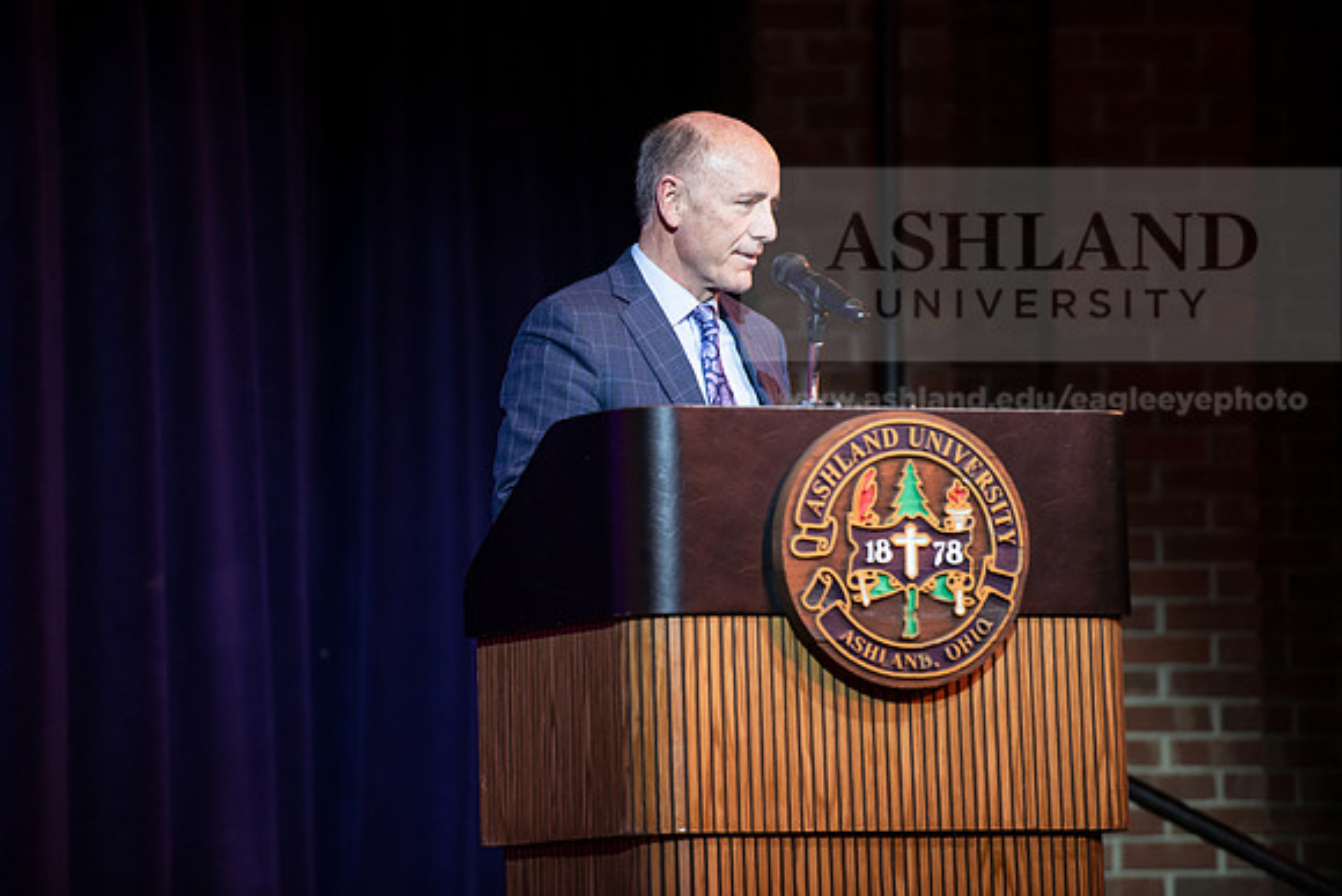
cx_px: 671
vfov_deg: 6.9
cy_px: 448
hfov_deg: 10.3
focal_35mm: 200
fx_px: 7457
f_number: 3.2
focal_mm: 200
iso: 1250
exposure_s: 1/200
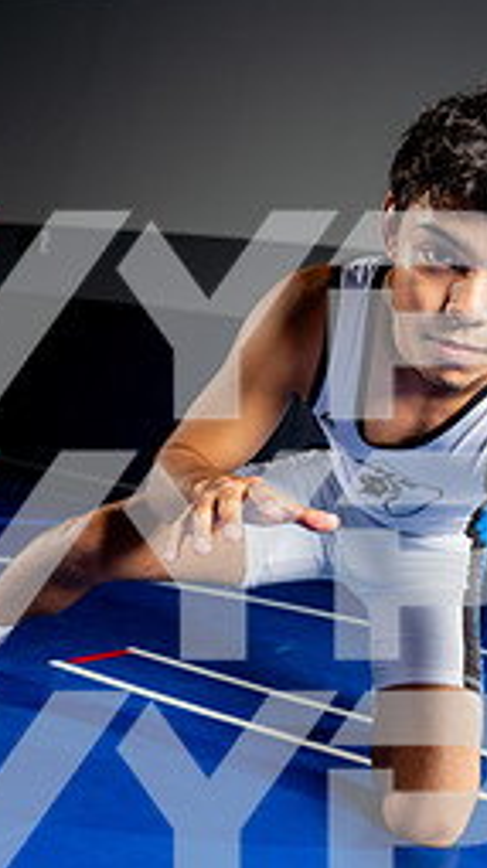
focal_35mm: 37
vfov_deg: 53.3
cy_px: 558
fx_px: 851
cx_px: 296
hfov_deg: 31.8
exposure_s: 1/250
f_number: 4
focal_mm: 20
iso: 125
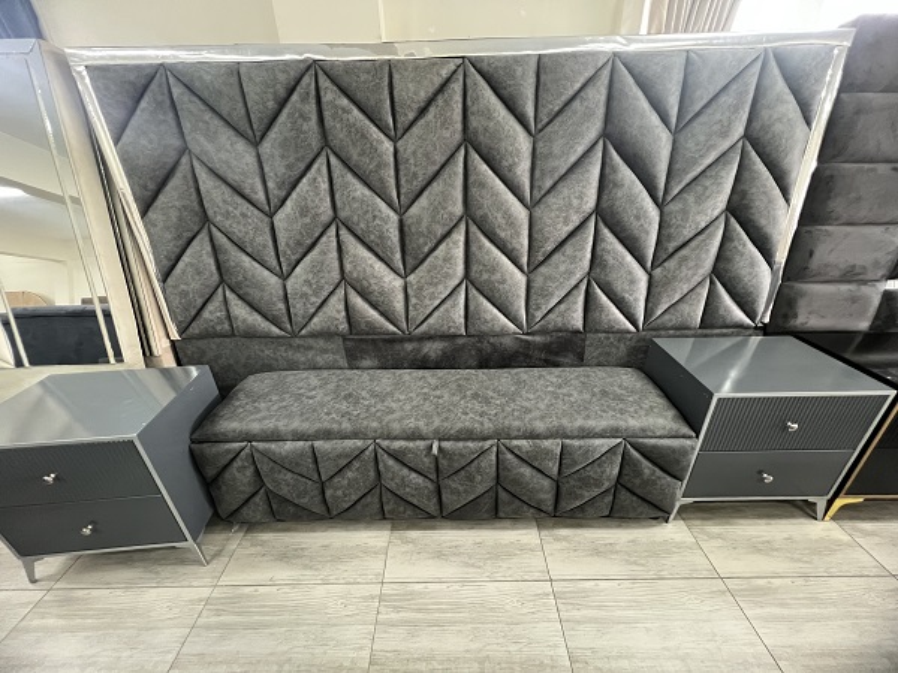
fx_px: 337
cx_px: 449
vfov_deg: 89.9
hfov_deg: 106.2
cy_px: 336
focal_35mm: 13
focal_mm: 1.57
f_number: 1.8
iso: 500
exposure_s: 1/60
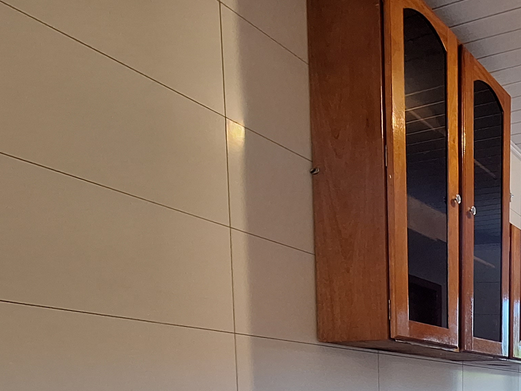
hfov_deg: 41.9
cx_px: 581
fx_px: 512
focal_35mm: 34
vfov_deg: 33.6
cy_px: 473
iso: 125
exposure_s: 1/50
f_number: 2.2
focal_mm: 1.74
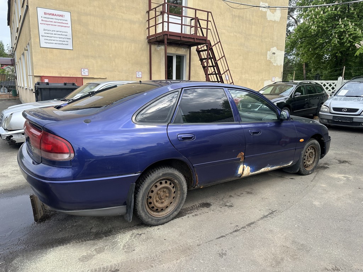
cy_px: 136
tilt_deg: -12.3
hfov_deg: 71.6
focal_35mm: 24
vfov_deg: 56.8
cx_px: 182
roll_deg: -1.4
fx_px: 252
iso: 80
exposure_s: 1/1916
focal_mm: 6.86
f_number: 1.78
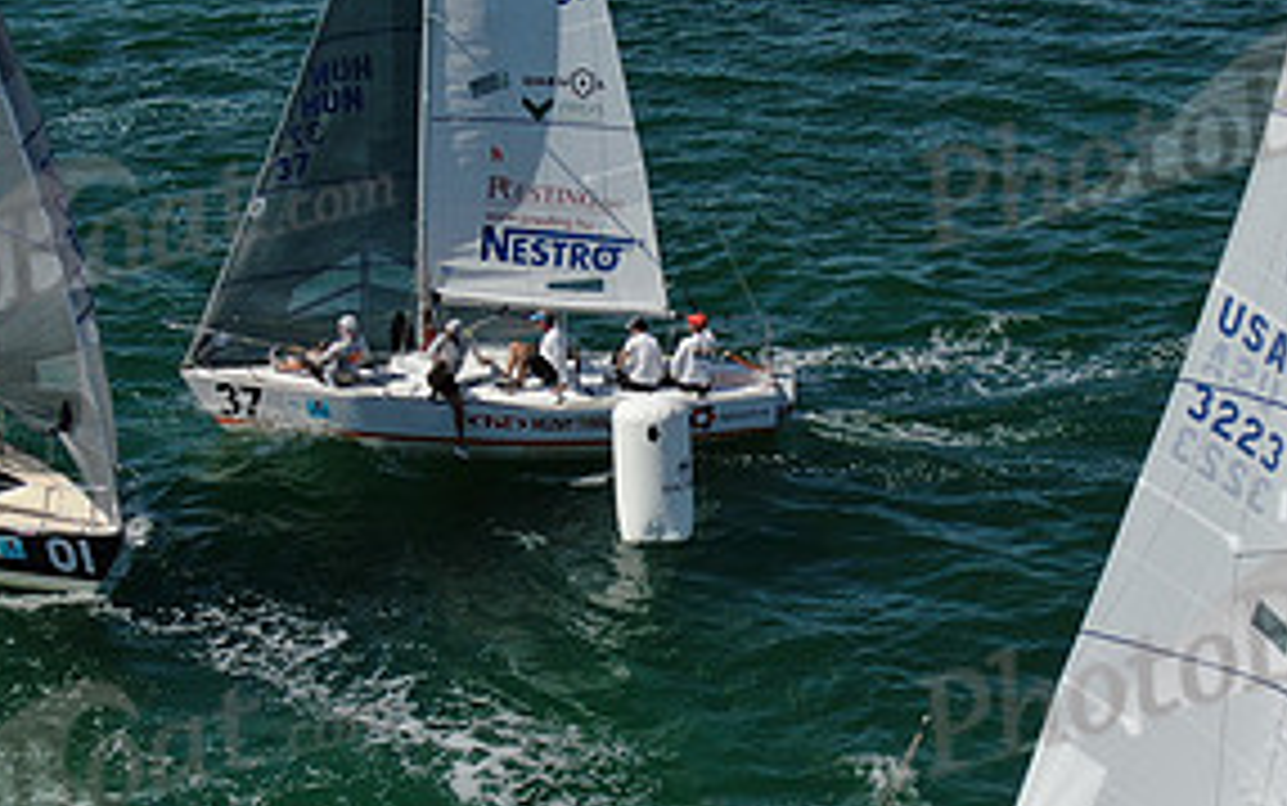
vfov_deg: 13.0
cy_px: 453
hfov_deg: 20.6
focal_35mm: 101
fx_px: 3544
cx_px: 662
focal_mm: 8.42
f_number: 3.8
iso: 100
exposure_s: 1/1600
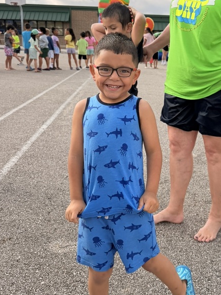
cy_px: 117
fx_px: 357
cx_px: 154
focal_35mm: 42
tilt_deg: -10.6
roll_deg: -0.2
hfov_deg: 33.9
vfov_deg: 44.5
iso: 100
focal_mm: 6.76
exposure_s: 1/2801
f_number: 1.78
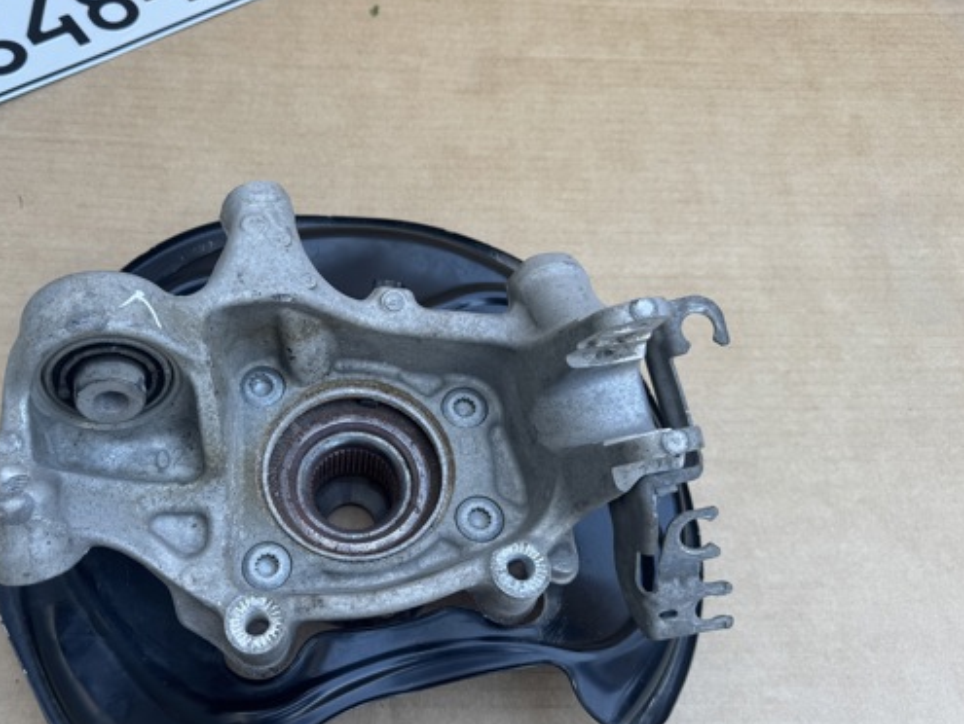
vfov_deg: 45.3
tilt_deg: -61.0
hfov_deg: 57.5
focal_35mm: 31
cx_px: 351
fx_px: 864
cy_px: 430
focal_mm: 6.76
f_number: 1.78
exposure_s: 1/121
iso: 64
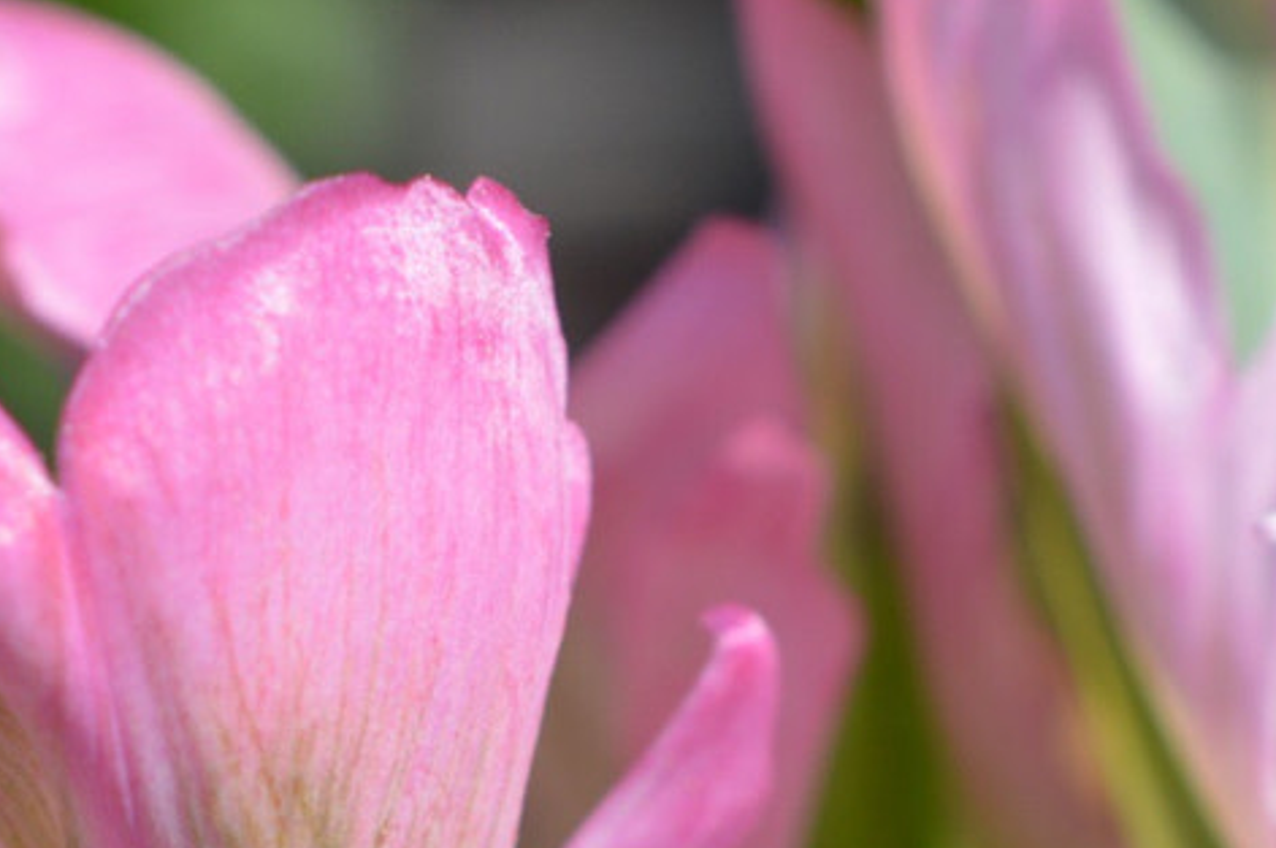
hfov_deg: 10.1
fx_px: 7223
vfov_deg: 6.6
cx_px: 650
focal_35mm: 204
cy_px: 1390
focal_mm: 40
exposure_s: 1/250
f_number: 8
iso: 100
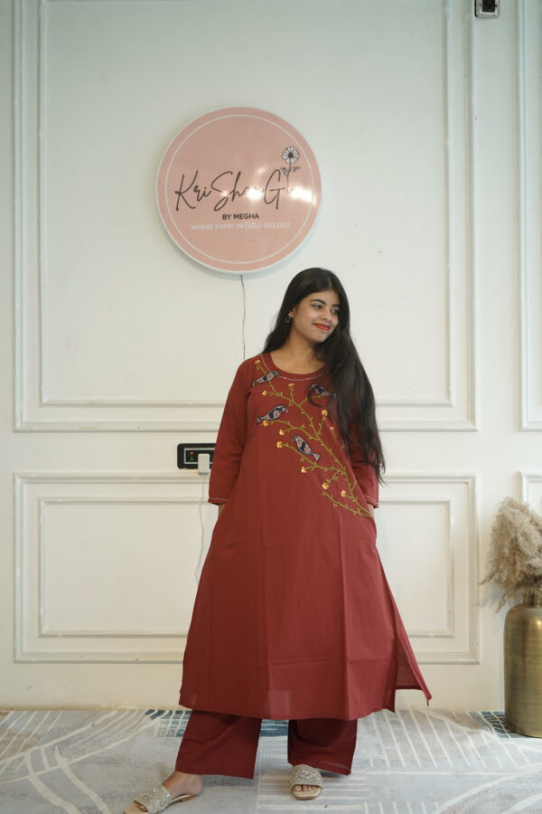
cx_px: 271
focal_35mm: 39
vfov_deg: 49.6
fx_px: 881
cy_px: 407
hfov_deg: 34.2
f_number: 5.6
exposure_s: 1/100
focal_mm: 39
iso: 200
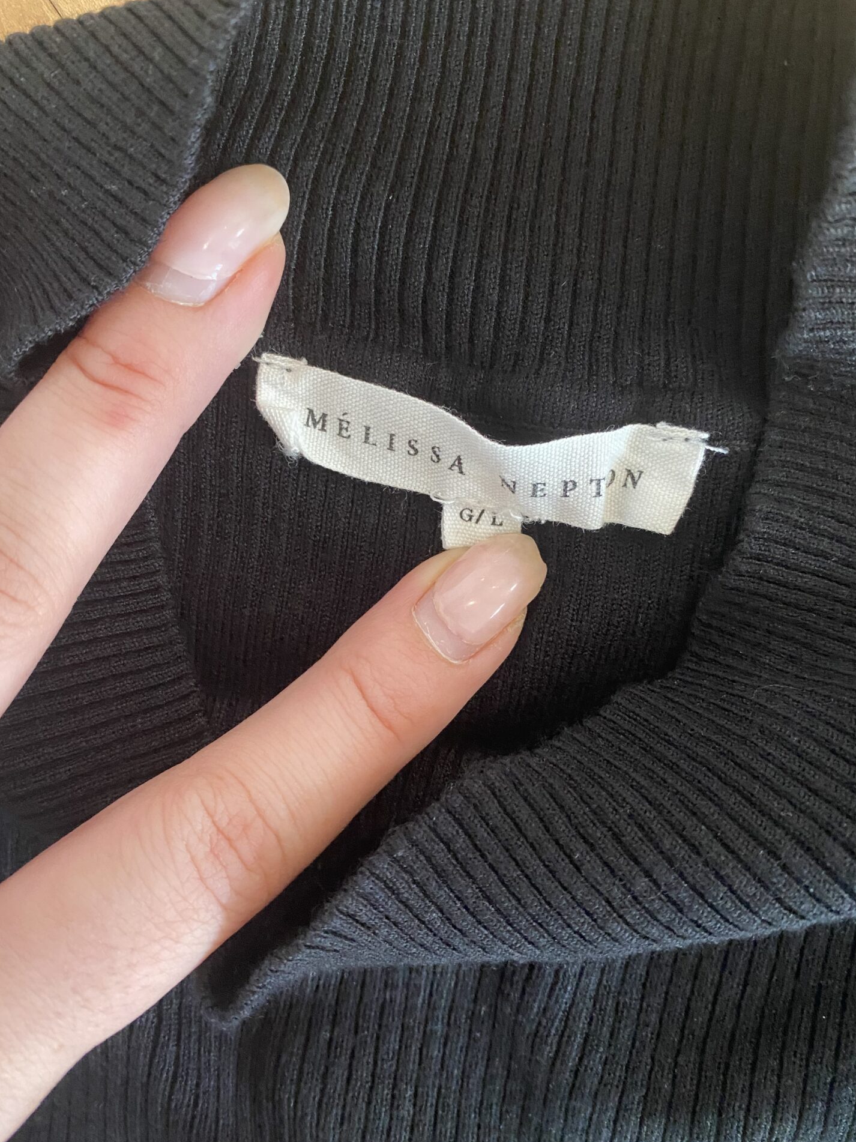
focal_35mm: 28
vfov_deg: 63.4
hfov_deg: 49.7
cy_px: 564
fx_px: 923
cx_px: 423
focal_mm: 4.25
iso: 400
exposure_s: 1/40
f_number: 1.8
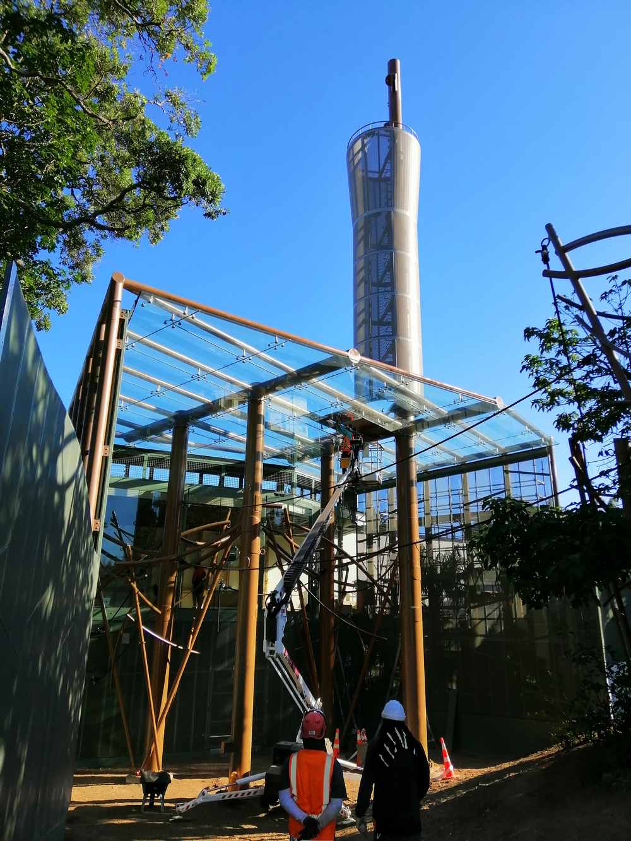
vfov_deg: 67.3
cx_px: 316
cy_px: 420
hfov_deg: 53.1
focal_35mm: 26
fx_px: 632
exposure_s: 1/612
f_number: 2.2
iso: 50
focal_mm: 3.81
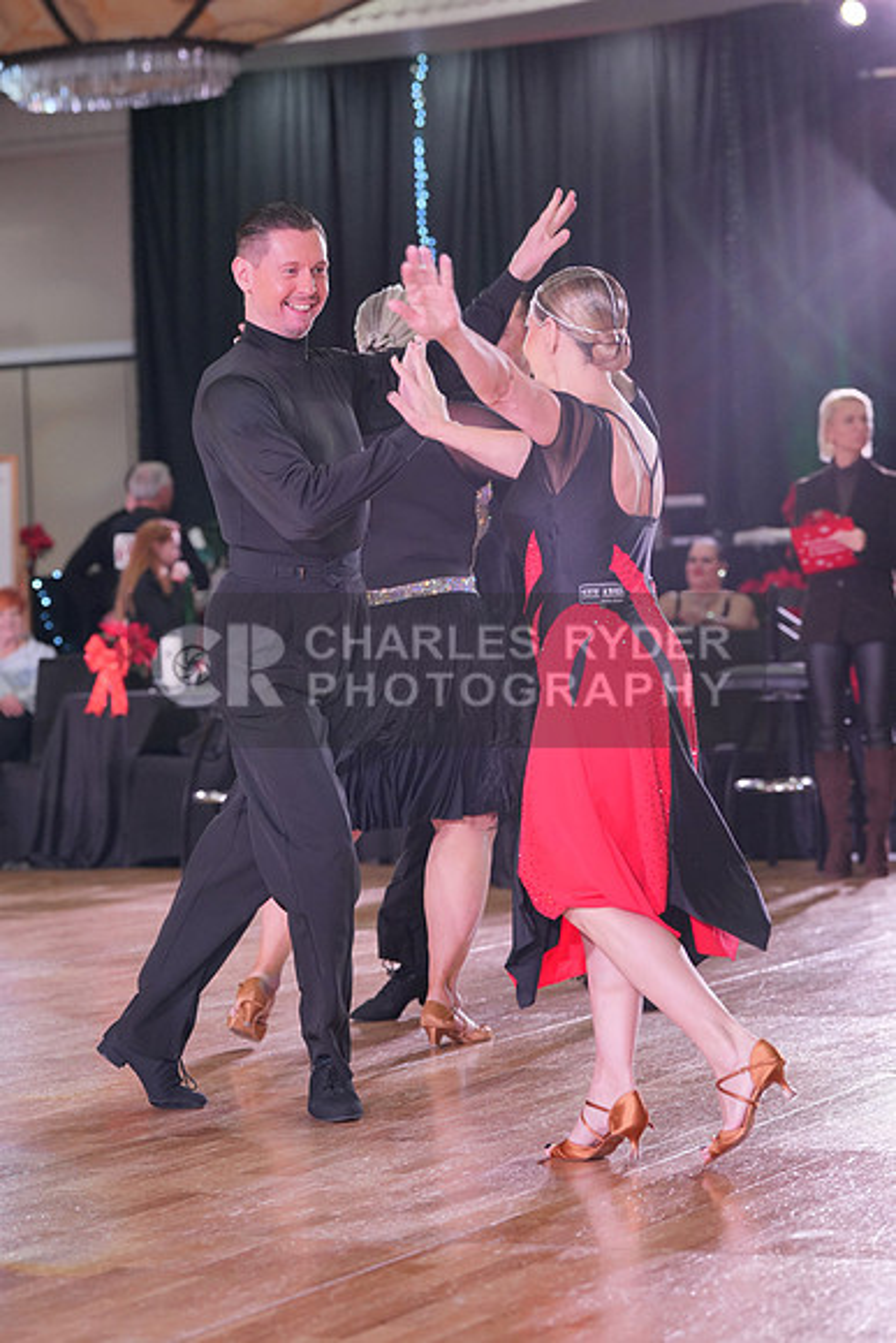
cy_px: 672
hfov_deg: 13.0
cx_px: 448
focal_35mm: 105
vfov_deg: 19.5
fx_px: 3917
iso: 2000
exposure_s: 1/400
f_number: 4
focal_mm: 105
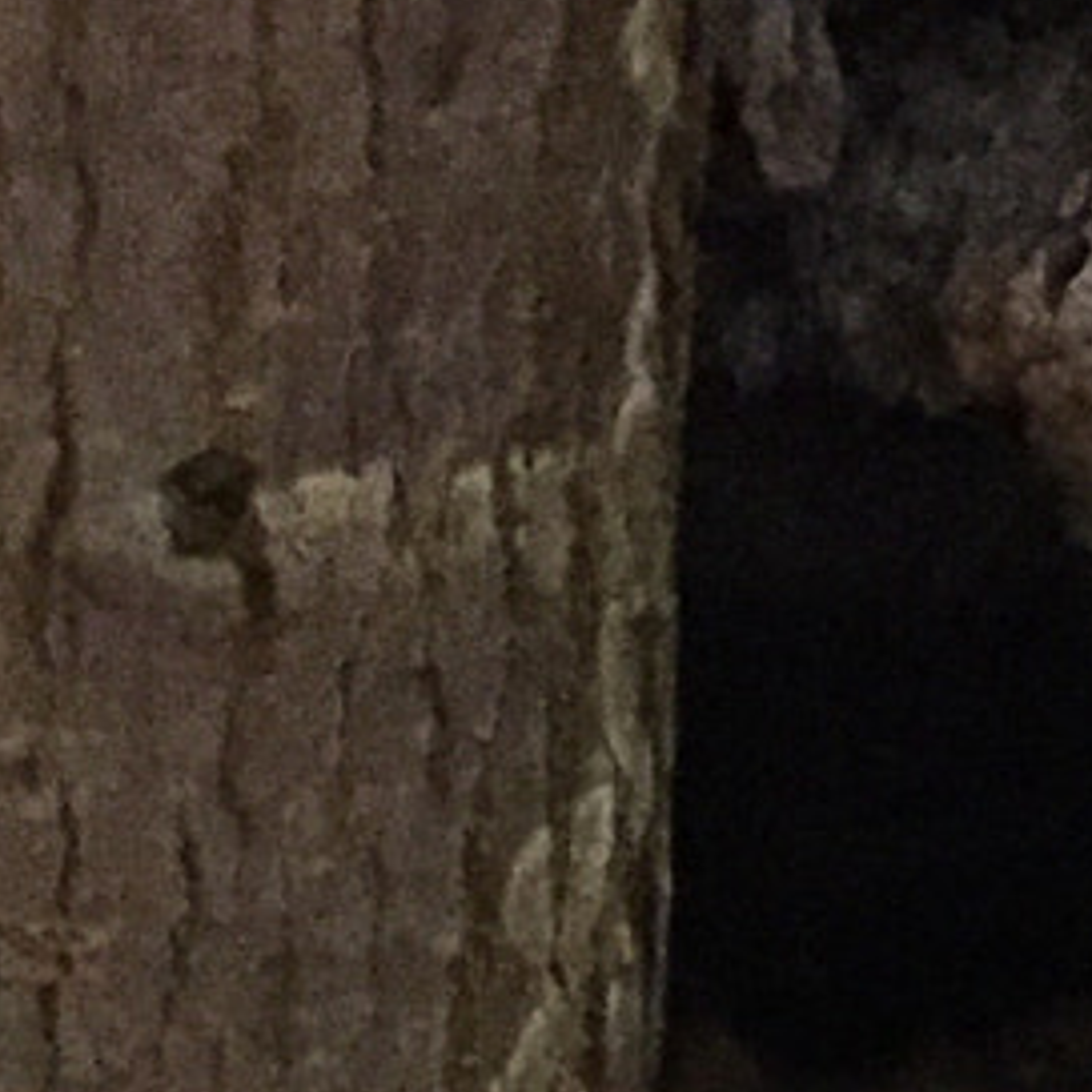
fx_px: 5389
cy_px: 2794
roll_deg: -2.0
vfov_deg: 9.9
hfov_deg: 11.4
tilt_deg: -35.4
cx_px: 1277
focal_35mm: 151
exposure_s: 1/17
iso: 1000
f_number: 2.2
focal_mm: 4.15
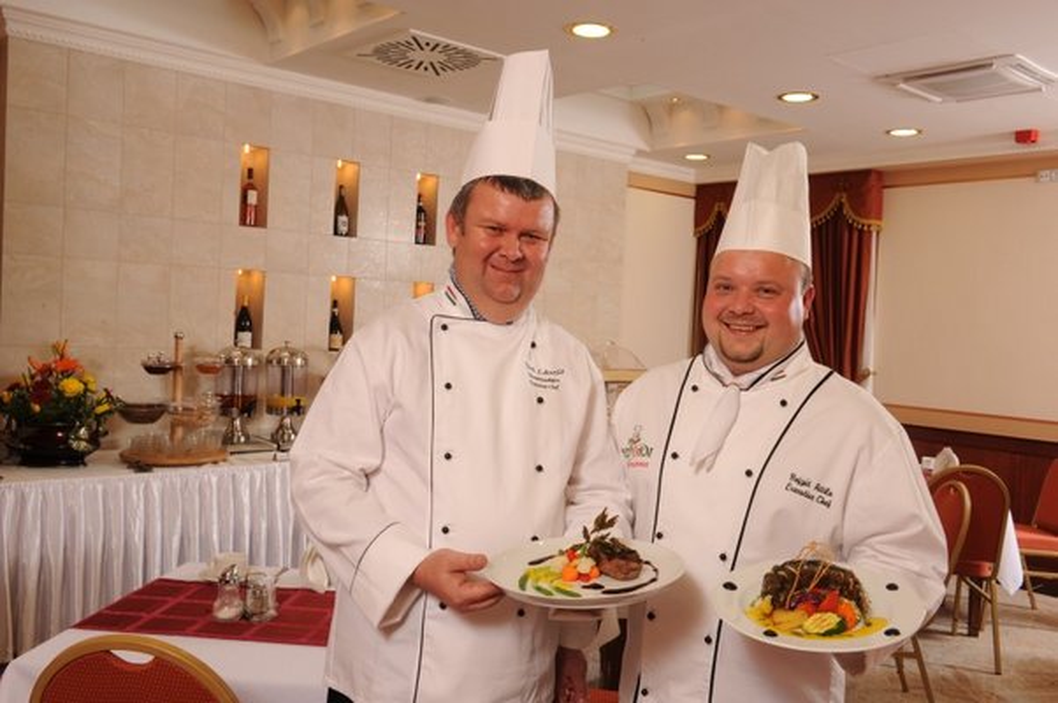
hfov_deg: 58.8
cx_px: 529
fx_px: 939
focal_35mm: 32
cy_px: 352
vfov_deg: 41.0
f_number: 14
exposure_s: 1/15
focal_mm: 32
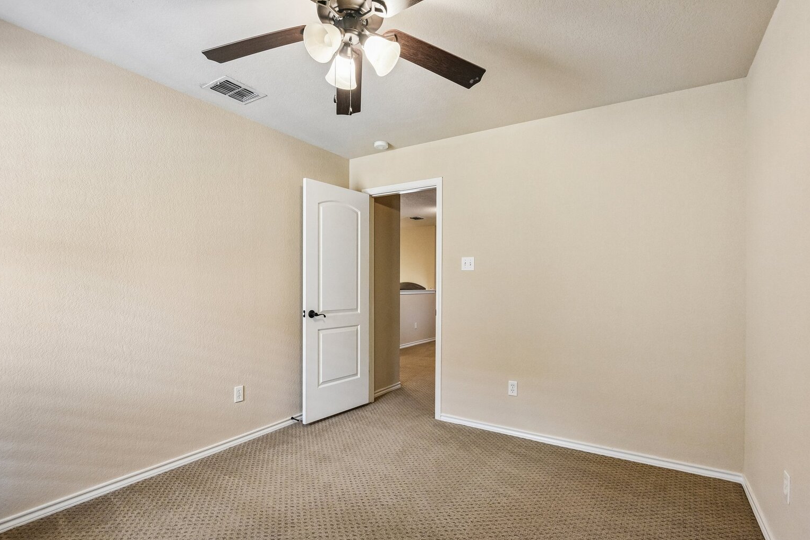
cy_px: 286
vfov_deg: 70.3
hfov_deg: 93.3
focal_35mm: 17
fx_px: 382
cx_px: 408
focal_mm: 16
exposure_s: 1/15
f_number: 8
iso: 2800
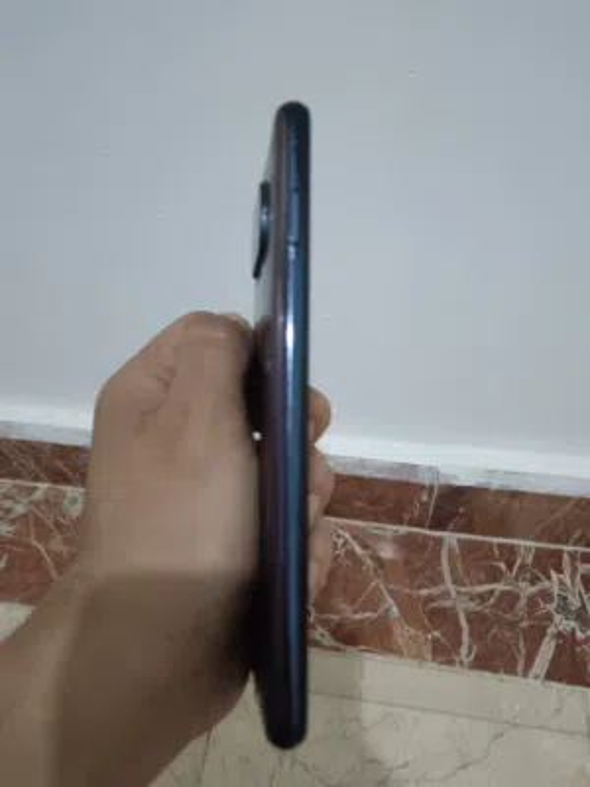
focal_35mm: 27
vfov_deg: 65.3
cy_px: 394
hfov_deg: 51.4
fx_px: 614
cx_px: 295
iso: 3877
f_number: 1.9
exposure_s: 1/16.7
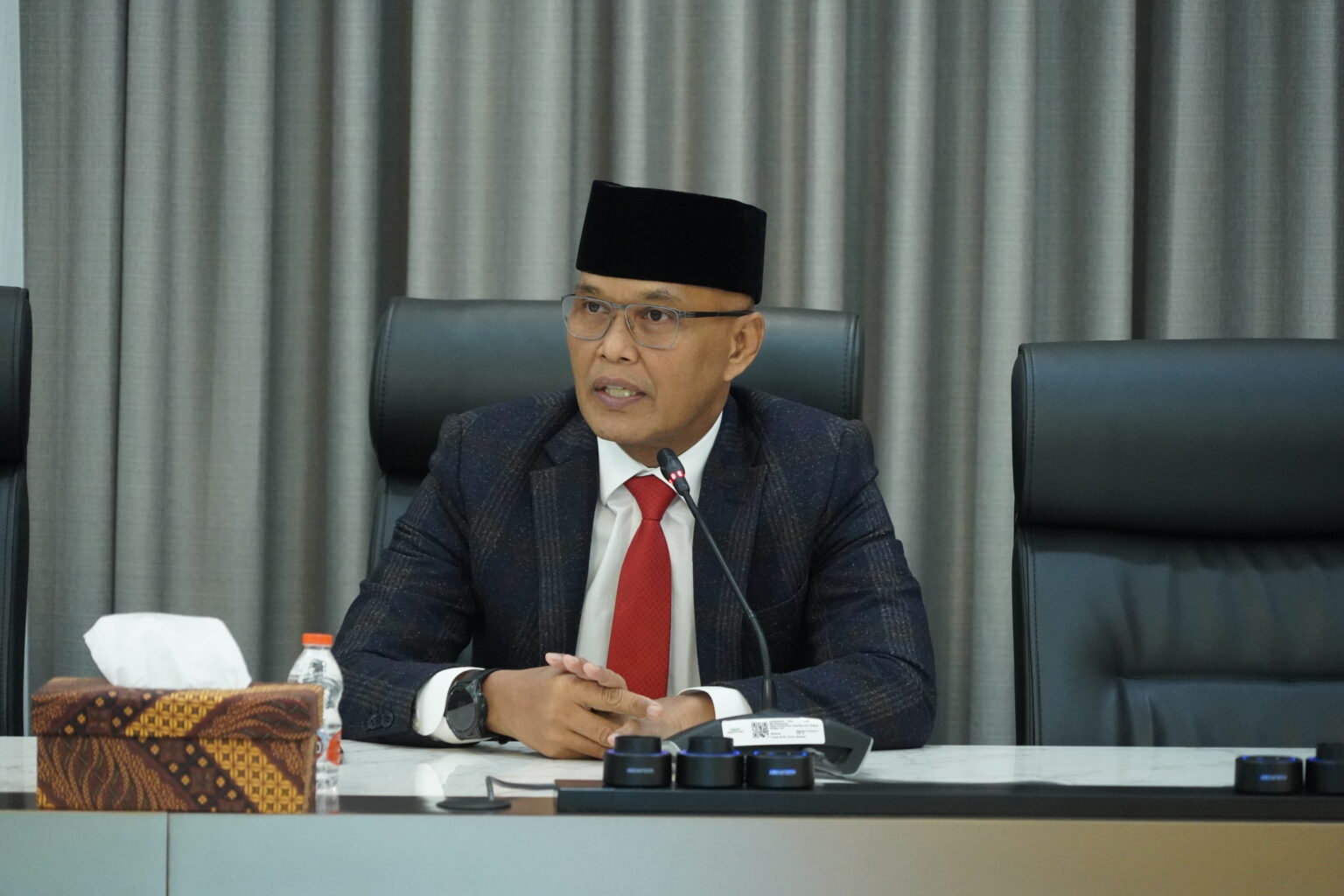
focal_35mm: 194
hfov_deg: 10.6
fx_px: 7242
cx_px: 672
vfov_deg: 7.1
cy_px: 448
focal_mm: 194
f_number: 6.3
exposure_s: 1/200
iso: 8000
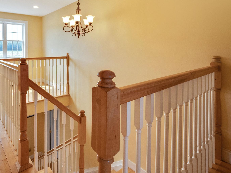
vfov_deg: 61.6
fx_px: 140
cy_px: 55
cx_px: 69
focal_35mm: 21
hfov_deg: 75.3
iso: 800
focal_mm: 7
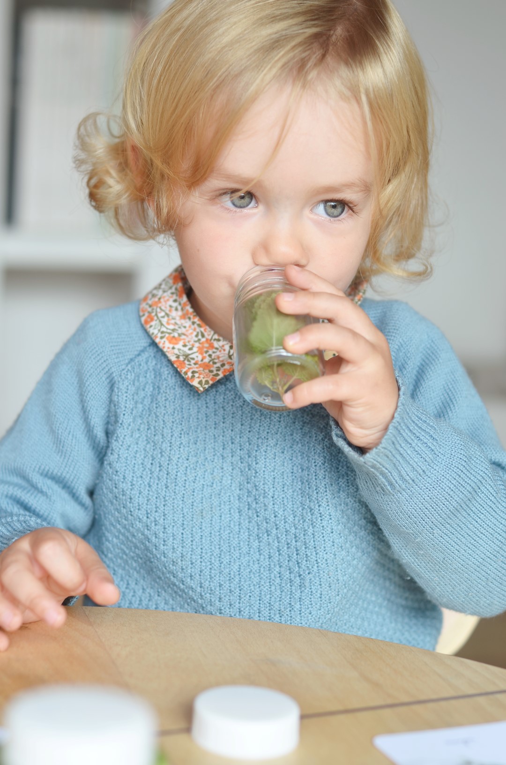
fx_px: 1589
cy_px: 382
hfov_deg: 18.1
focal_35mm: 75
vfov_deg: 27.0
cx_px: 253
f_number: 2.8
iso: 100
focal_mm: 50
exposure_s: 1/160
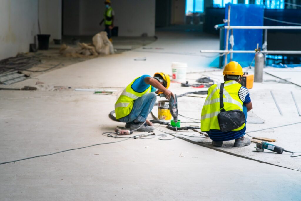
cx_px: 150
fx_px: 711
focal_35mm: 85
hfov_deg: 23.9
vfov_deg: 16.1
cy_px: 100
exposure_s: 1/100
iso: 500
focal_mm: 85
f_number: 4.5
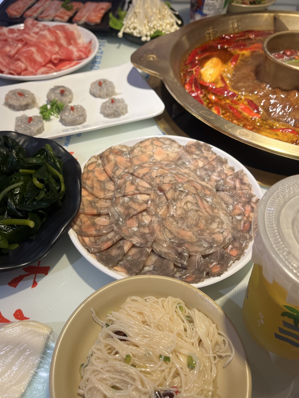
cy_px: 186
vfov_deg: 61.6
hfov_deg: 48.2
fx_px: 334
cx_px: 144
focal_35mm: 29
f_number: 1.6
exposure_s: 1/100
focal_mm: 5.1
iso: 100
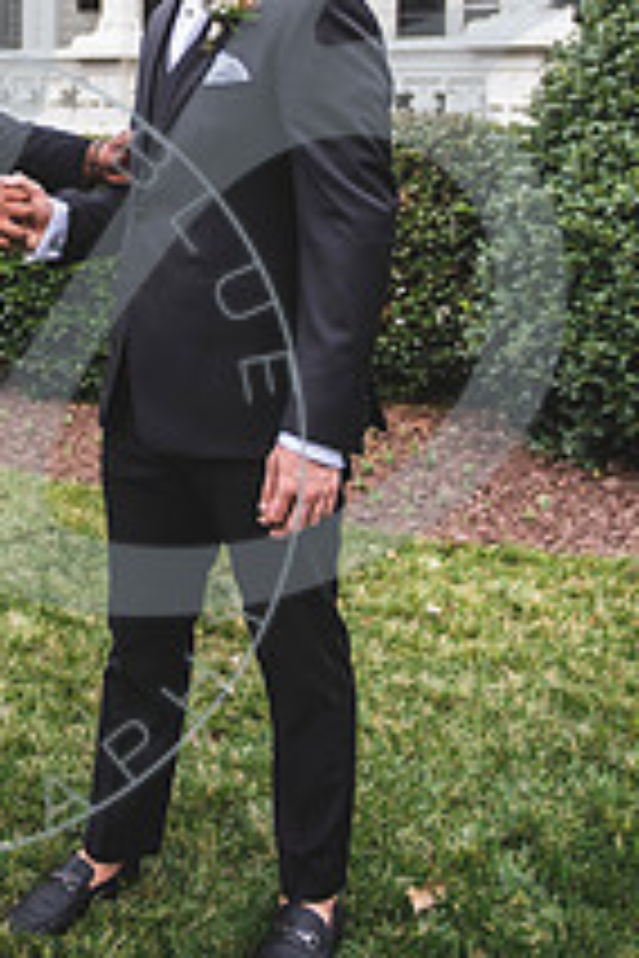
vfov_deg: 33.3
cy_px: 108
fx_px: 1518
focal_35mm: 57
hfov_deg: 23.3
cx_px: 90
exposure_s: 1/400
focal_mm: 27
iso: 100
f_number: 2.8
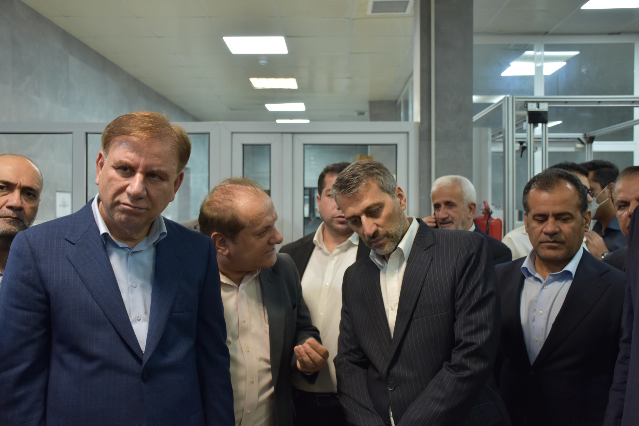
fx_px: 639
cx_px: 320
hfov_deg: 53.1
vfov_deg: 36.9
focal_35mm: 36
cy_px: 213
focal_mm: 24
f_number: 4
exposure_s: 1/60
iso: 500
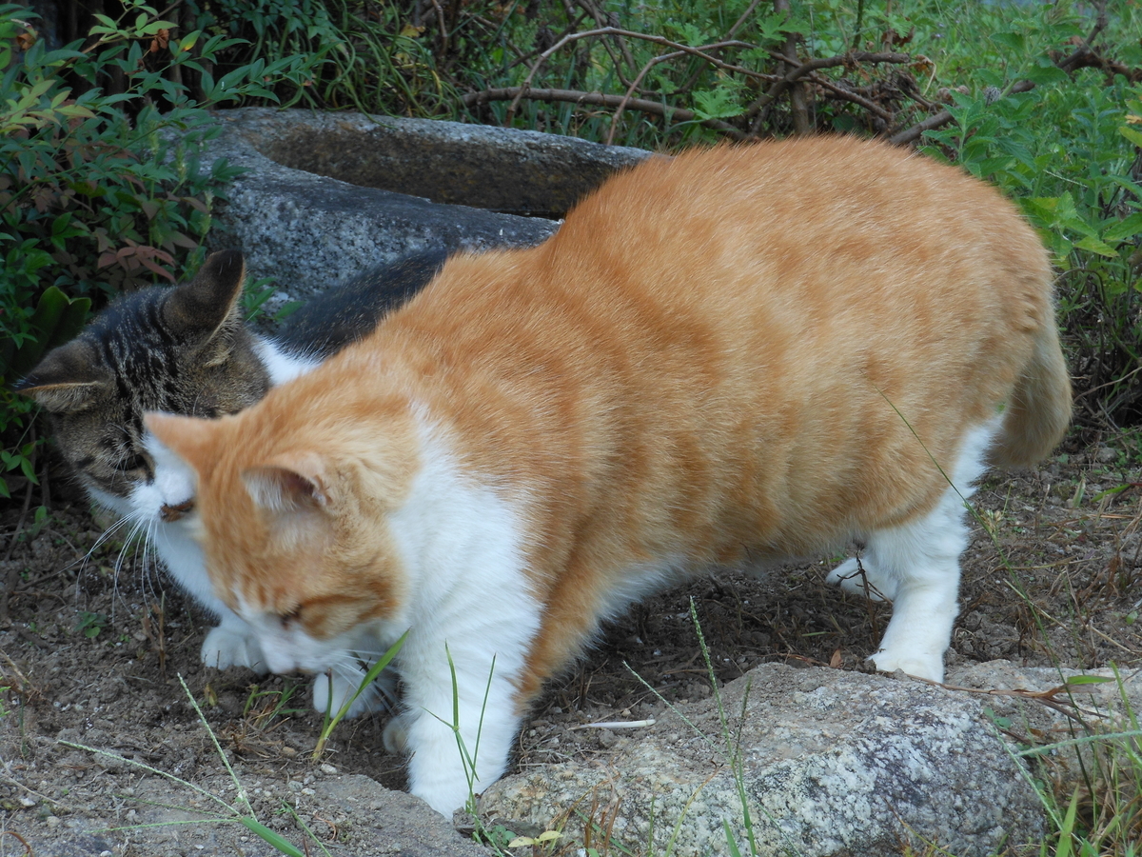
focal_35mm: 74
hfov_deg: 26.3
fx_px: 2441
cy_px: 428
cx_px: 571
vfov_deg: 19.9
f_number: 5.2
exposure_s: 1/160
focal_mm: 13.2
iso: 80
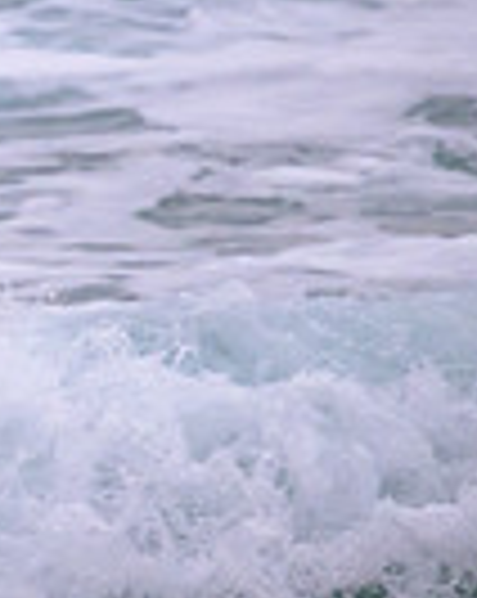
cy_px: 321
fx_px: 45050
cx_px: -675
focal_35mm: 2547
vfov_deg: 0.8
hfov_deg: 0.6
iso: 4500
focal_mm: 620
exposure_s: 1/800
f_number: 11
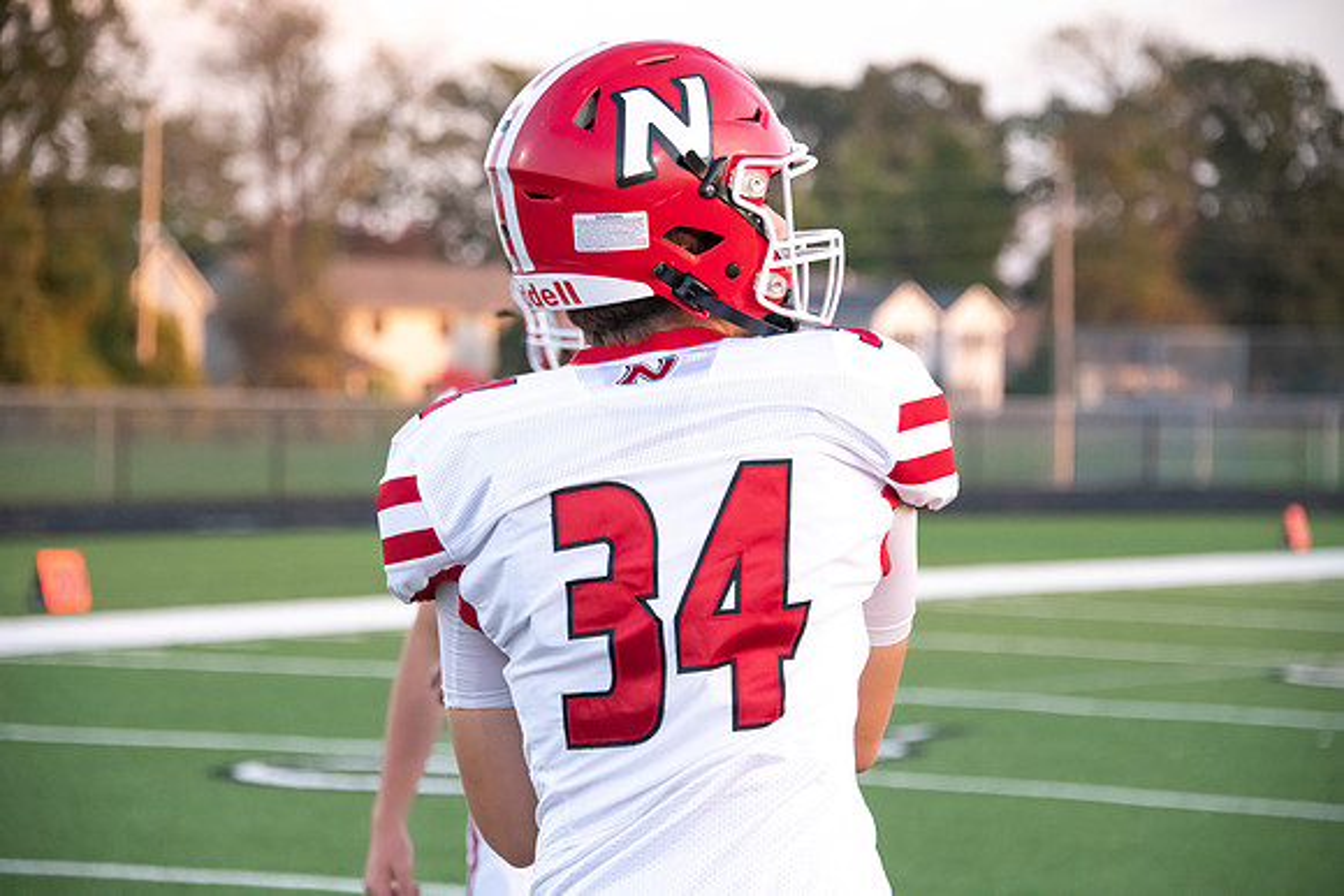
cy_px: 448
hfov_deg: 15.2
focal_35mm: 135
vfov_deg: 10.2
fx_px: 5041
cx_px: 672
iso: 4000
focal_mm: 135
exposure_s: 1/1250
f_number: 5.6
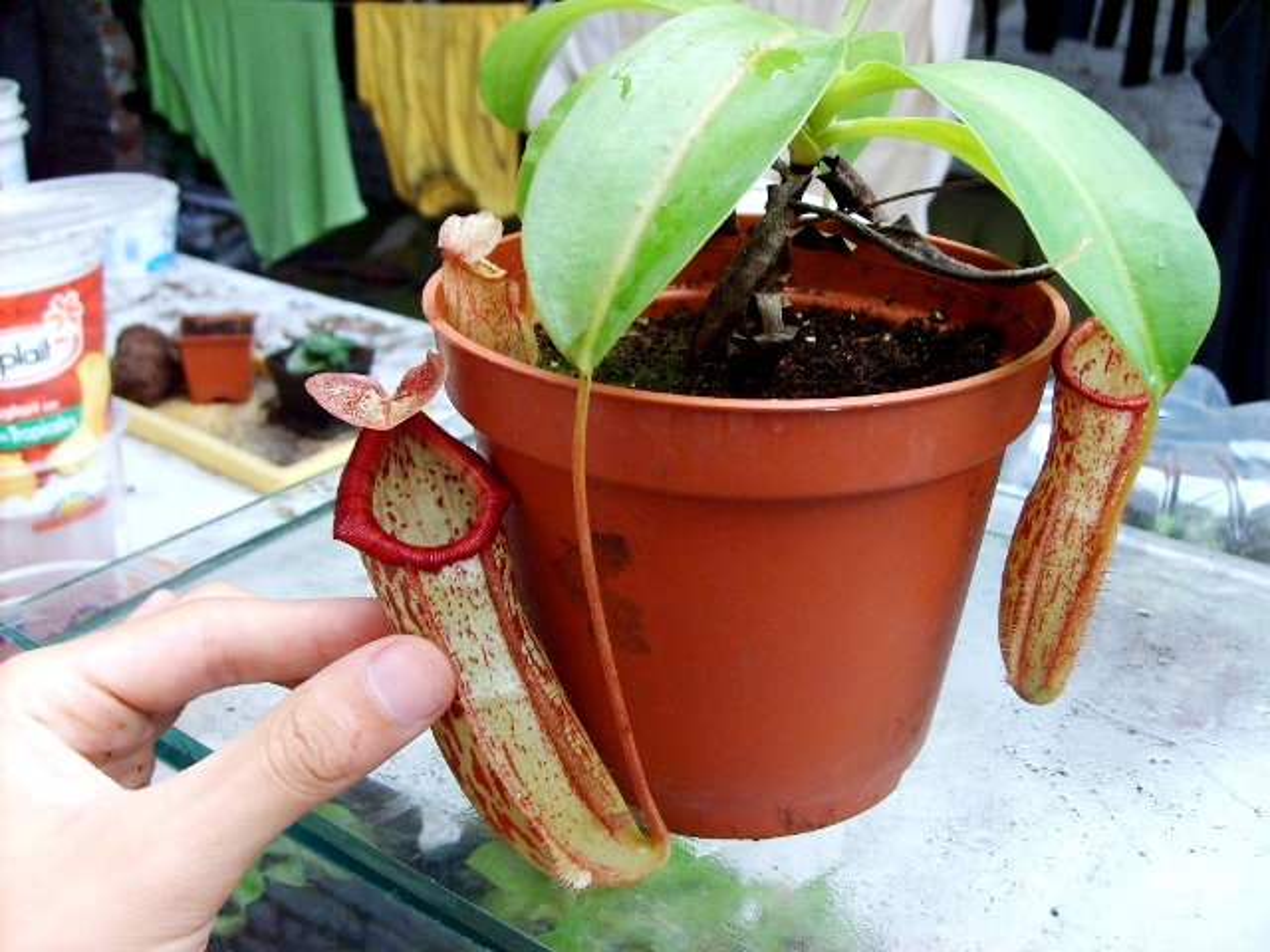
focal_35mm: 35
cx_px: 635
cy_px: 476
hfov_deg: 52.6
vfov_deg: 40.7
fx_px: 1284
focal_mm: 5.8
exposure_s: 1/30
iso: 140
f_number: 2.8
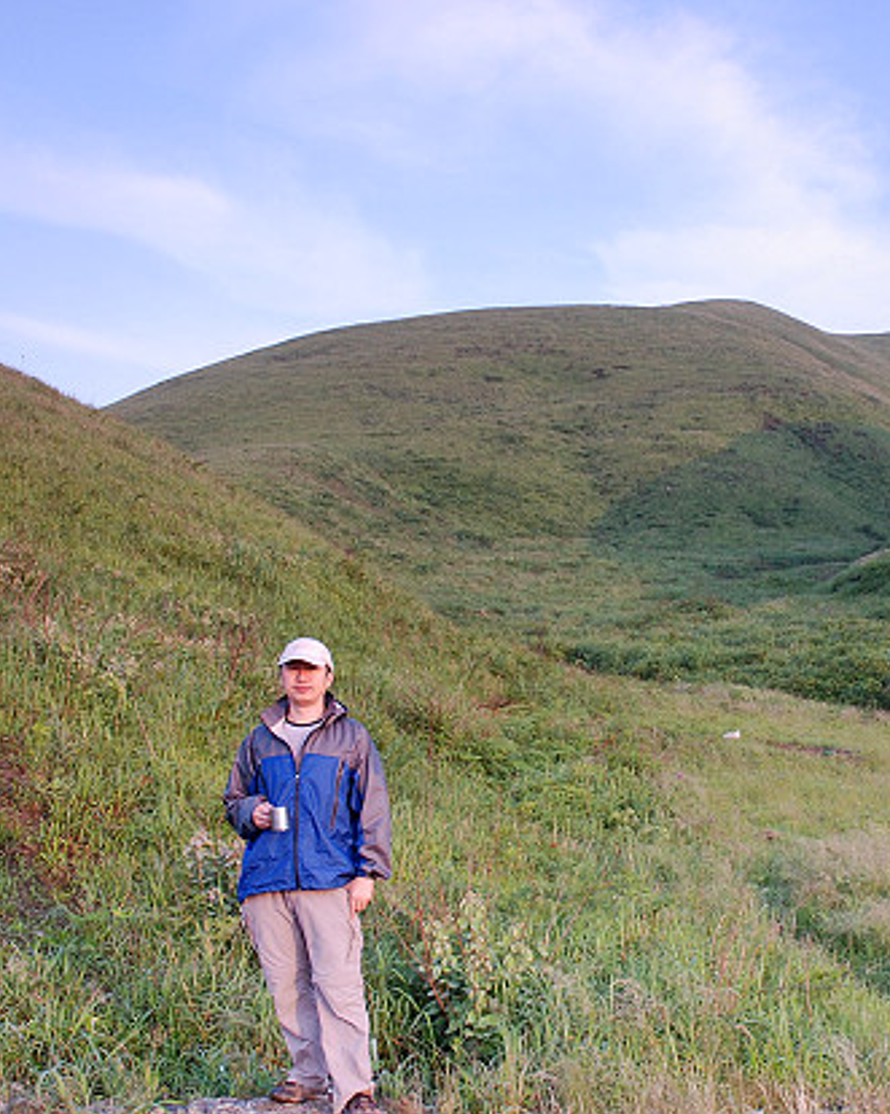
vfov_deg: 38.0
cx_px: 640
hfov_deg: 30.4
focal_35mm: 49
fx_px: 1614
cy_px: 630
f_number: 7.1
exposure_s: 1/40
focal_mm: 18
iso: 250
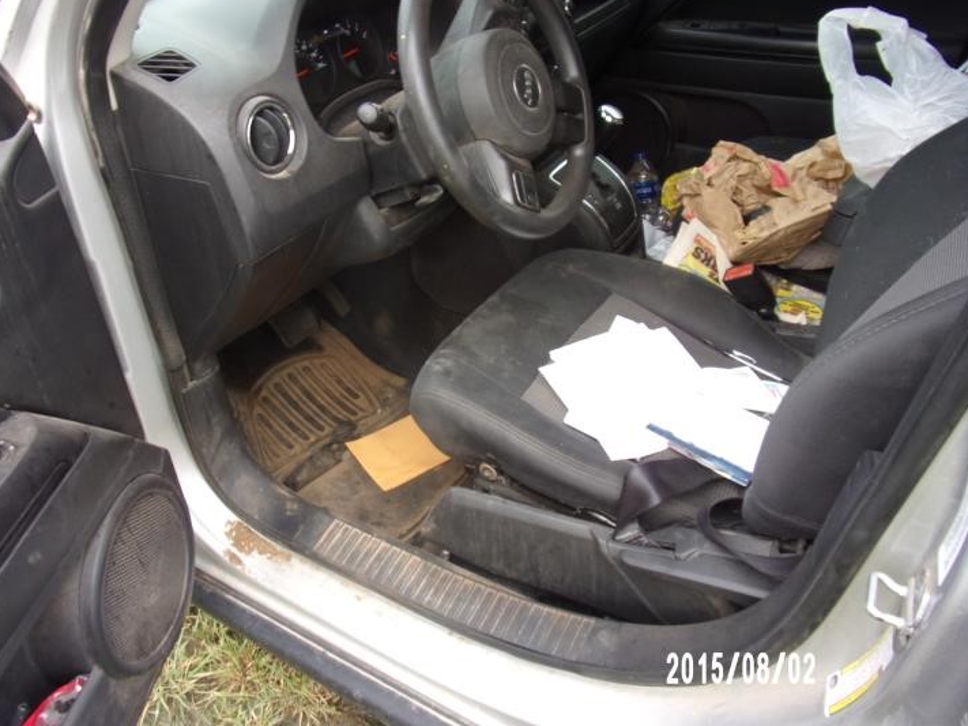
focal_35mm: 27
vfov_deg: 51.3
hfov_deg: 65.2
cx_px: 432
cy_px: 350
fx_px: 755
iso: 80
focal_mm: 4.3
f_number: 3.3
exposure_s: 1/70
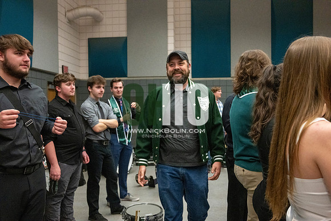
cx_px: 166
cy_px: 110
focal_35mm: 32
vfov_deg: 41.1
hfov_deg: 58.7
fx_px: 294
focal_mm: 32
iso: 10000
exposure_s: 1/500
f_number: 4
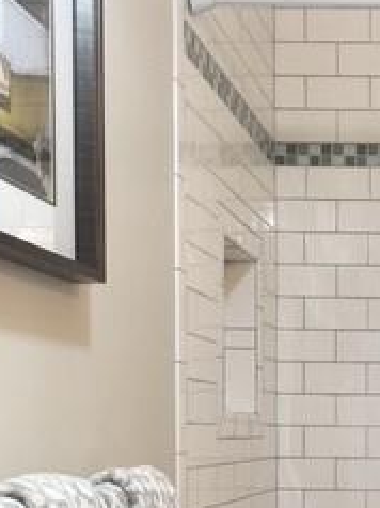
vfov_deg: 24.0
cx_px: 455
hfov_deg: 17.9
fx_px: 1144
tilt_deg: -1.2
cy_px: 499
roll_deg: -0.7
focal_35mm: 78
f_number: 2.2
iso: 40
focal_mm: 4.15
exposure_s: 1/15
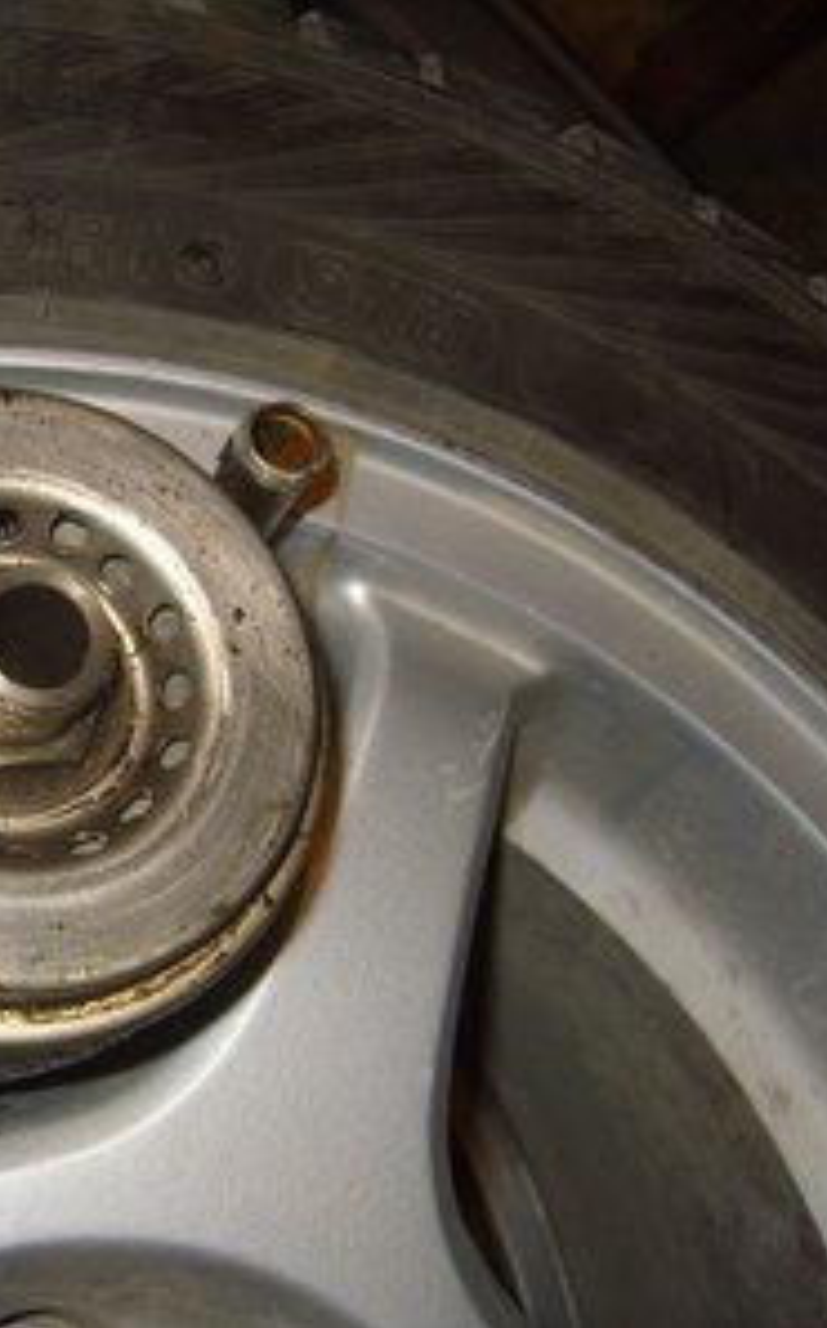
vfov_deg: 40.3
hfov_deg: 24.7
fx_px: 1807
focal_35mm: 50
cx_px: 27
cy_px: 666
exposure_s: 1/30
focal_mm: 7.4
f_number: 2.8
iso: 100
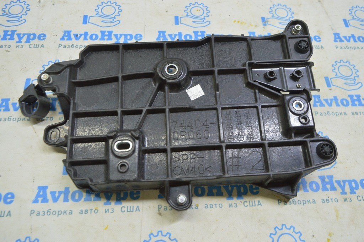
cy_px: 121
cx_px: 182
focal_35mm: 30
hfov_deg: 62.0
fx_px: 303
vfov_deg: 43.5
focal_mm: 20
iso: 400
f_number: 5.6
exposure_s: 1/20
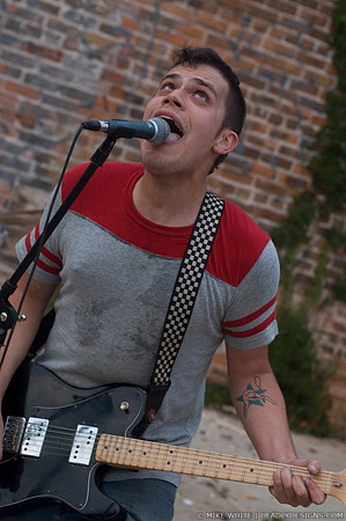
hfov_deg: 13.0
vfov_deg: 19.5
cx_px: 173
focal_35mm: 105
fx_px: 1517
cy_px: 260
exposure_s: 1/160
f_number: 4
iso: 400
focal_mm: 70
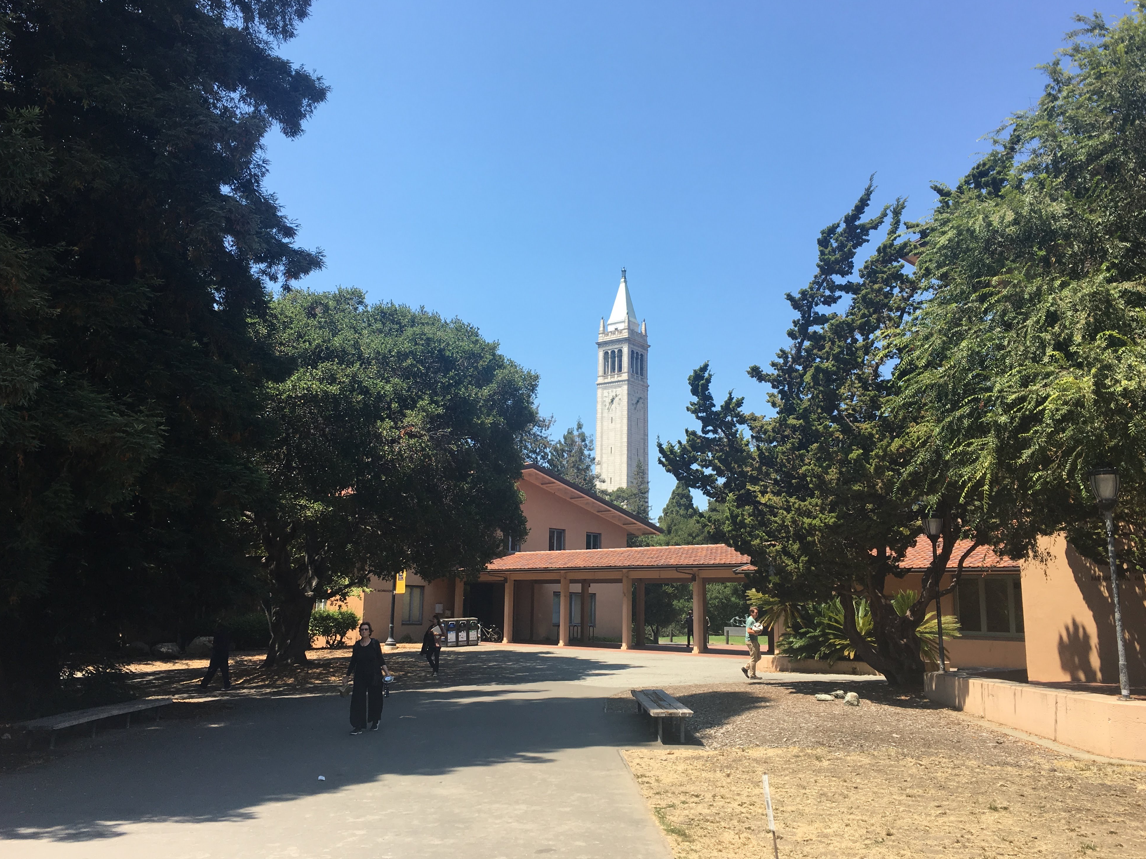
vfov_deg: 46.8
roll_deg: +1.1
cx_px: 580
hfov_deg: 60.0
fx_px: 993
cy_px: 428
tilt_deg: +10.6
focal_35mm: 30
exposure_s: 1/894
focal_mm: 4.15
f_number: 2.2
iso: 25
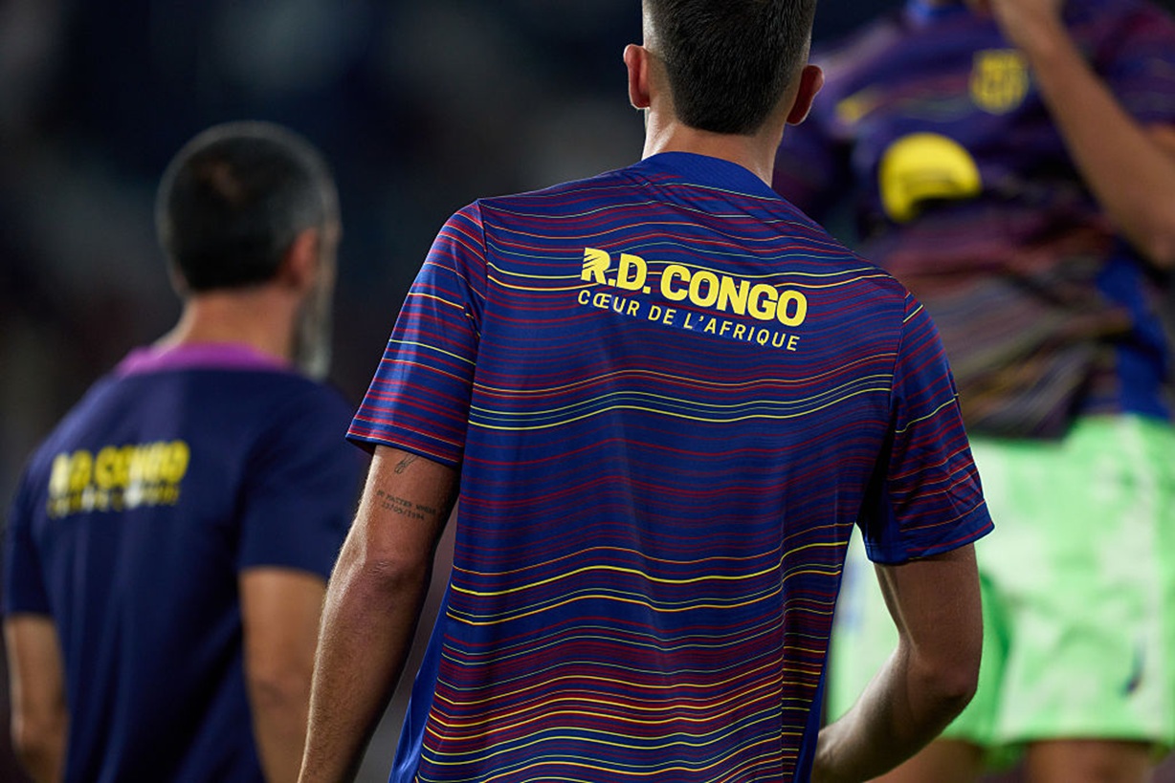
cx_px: 588
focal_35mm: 400
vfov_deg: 3.4
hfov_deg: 5.2
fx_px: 13056
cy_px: 392
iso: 1600
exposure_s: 1/1600
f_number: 2.8
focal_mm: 400
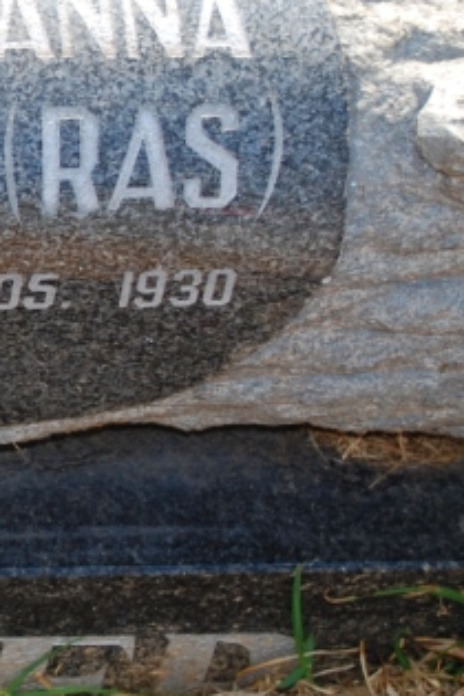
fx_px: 3016
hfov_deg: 8.5
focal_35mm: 156
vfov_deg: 13.1
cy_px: 178
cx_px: -367
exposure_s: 1/160
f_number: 5
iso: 100
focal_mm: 32
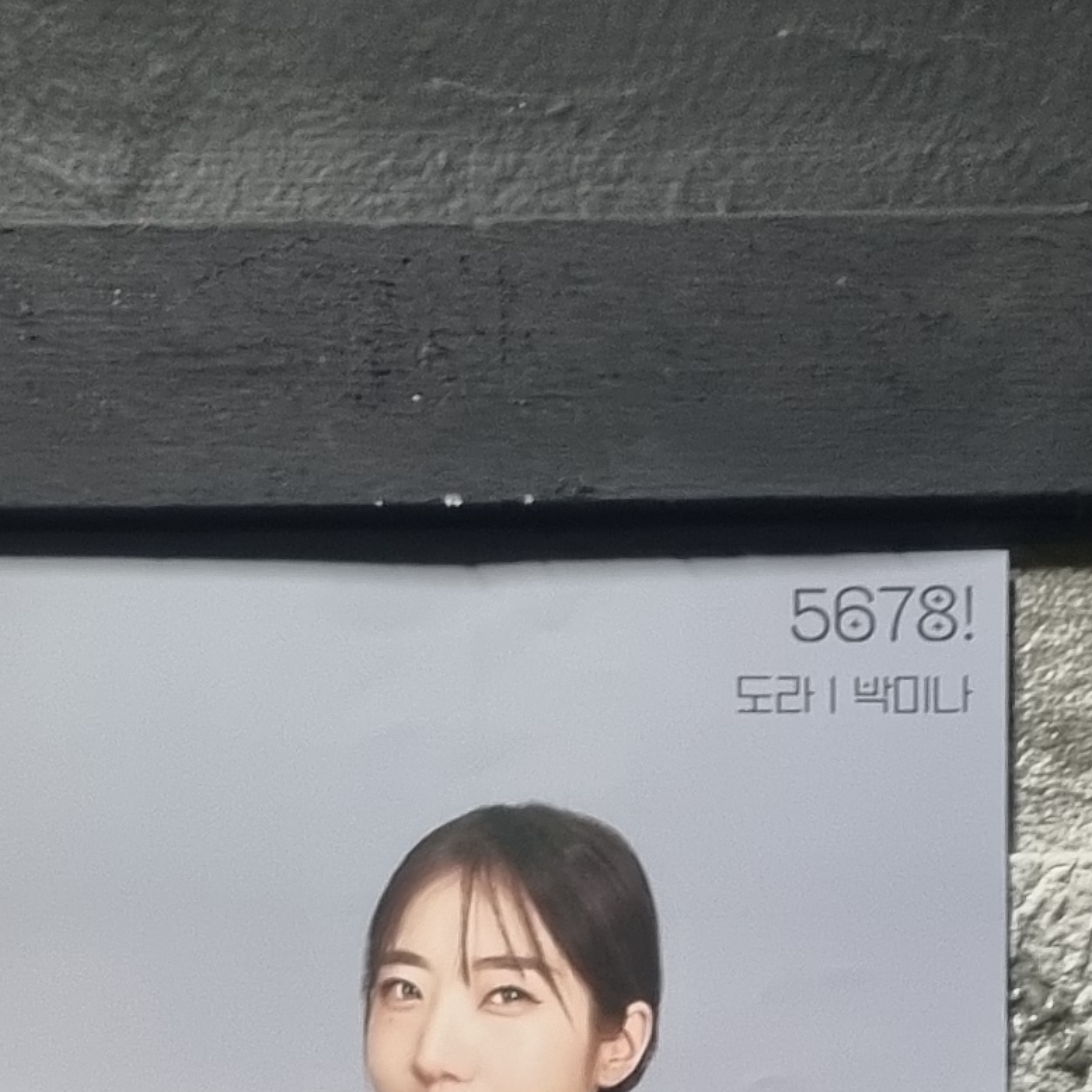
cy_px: 1766
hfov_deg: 14.6
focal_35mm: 119
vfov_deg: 13.6
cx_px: 303
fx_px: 4247
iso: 250
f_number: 1.8
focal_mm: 5.4
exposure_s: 1/40
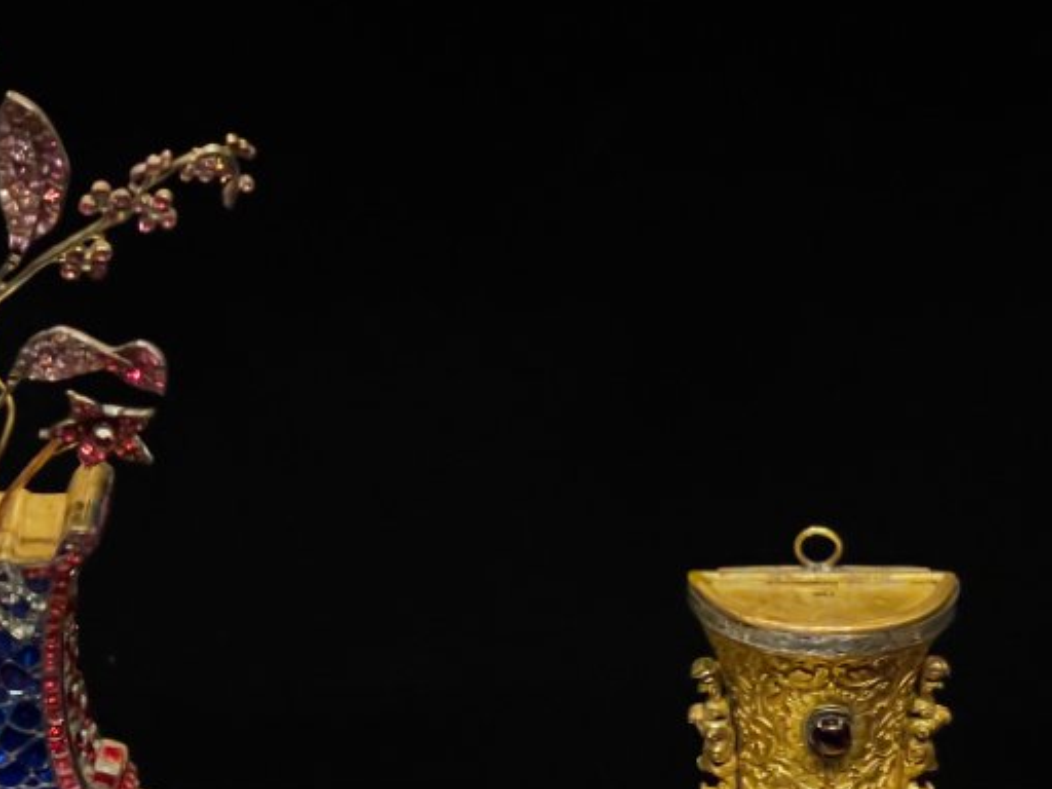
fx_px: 3890
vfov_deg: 11.5
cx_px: 380
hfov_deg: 15.4
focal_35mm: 128
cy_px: 664
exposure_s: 1/24
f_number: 2.2
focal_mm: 7.5
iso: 1000
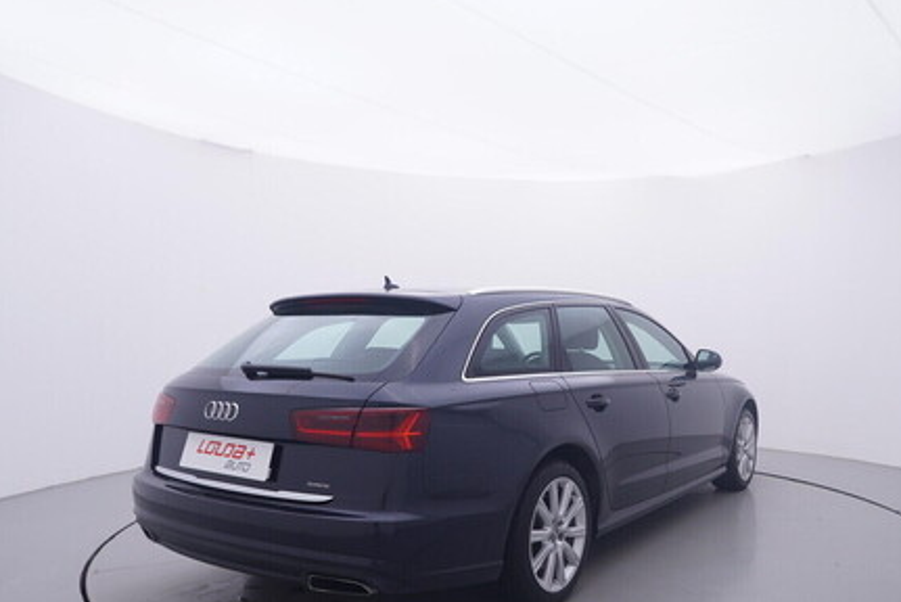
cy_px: 375
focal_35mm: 29
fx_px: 717
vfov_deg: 45.2
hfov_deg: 63.7
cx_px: 536
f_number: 5
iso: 200
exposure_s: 1/80
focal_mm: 15
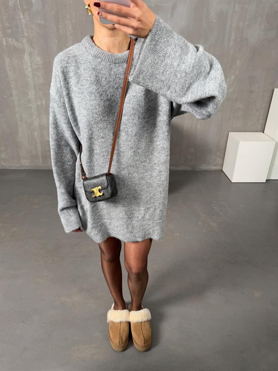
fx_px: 257
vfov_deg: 71.6
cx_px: 139
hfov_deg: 56.8
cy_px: 186
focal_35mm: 24
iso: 125
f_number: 1.78
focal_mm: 6.76
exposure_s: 1/121
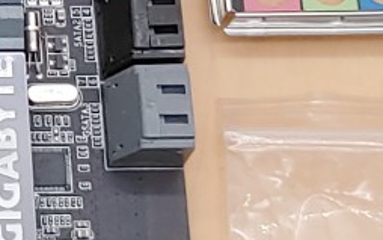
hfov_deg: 9.2
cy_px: -211
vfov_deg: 6.0
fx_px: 2256
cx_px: -312
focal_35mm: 216
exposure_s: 1/120
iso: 50
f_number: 1.8
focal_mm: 4.36
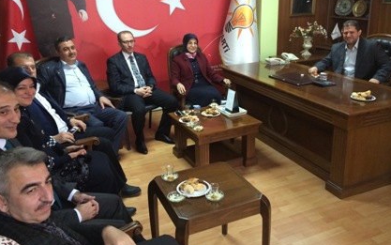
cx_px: 206
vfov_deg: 38.2
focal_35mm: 33
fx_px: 352
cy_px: 99
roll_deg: +1.2
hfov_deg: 58.1
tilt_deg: -16.9
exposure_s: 1/30
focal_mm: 4.15
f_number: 2.2
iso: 250
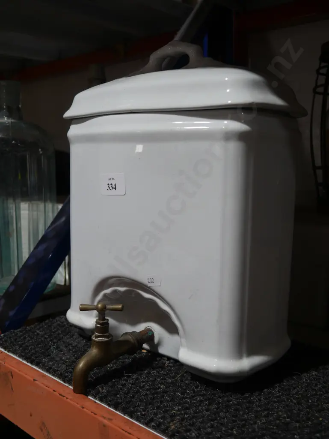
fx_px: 481
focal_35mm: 38
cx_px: 164
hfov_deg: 37.8
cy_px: 220
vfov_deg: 49.0
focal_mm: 19
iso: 200
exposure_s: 1/80
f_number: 4.1
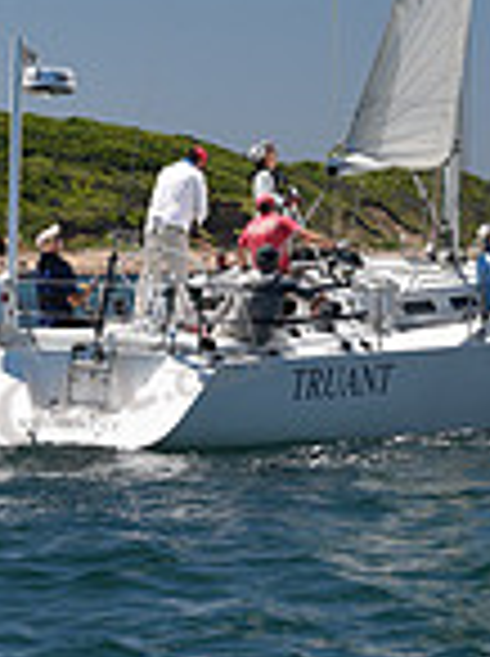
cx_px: 506
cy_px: -328
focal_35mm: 268
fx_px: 5073
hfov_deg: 5.5
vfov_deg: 7.3
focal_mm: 70
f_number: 5
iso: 250
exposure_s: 1/800
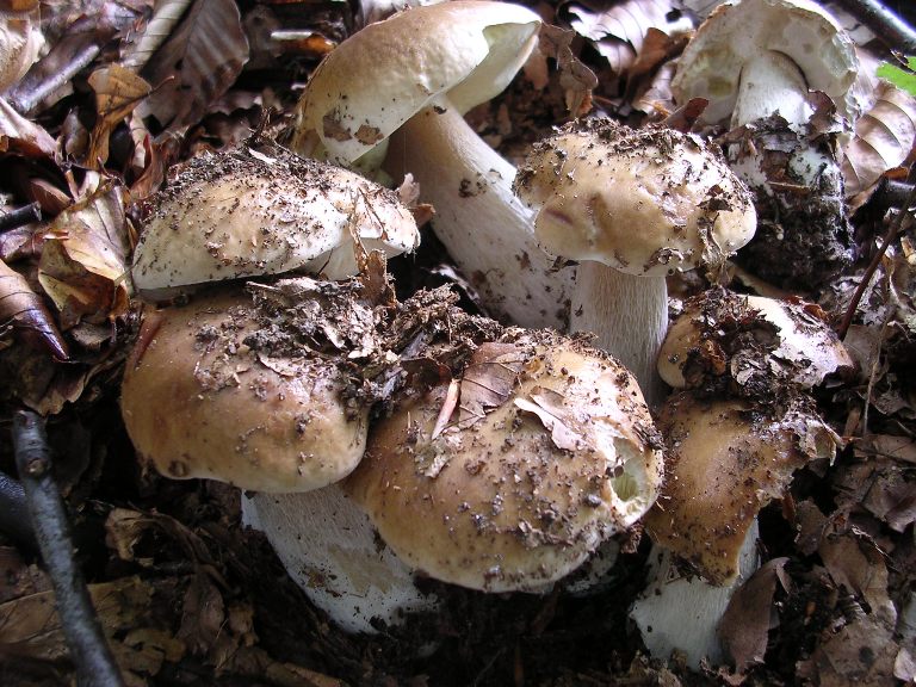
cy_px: 344
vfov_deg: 37.7
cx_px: 458
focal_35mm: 38
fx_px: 1006
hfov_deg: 49.0
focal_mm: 5.8
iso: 112
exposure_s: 1/3.7
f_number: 2.8
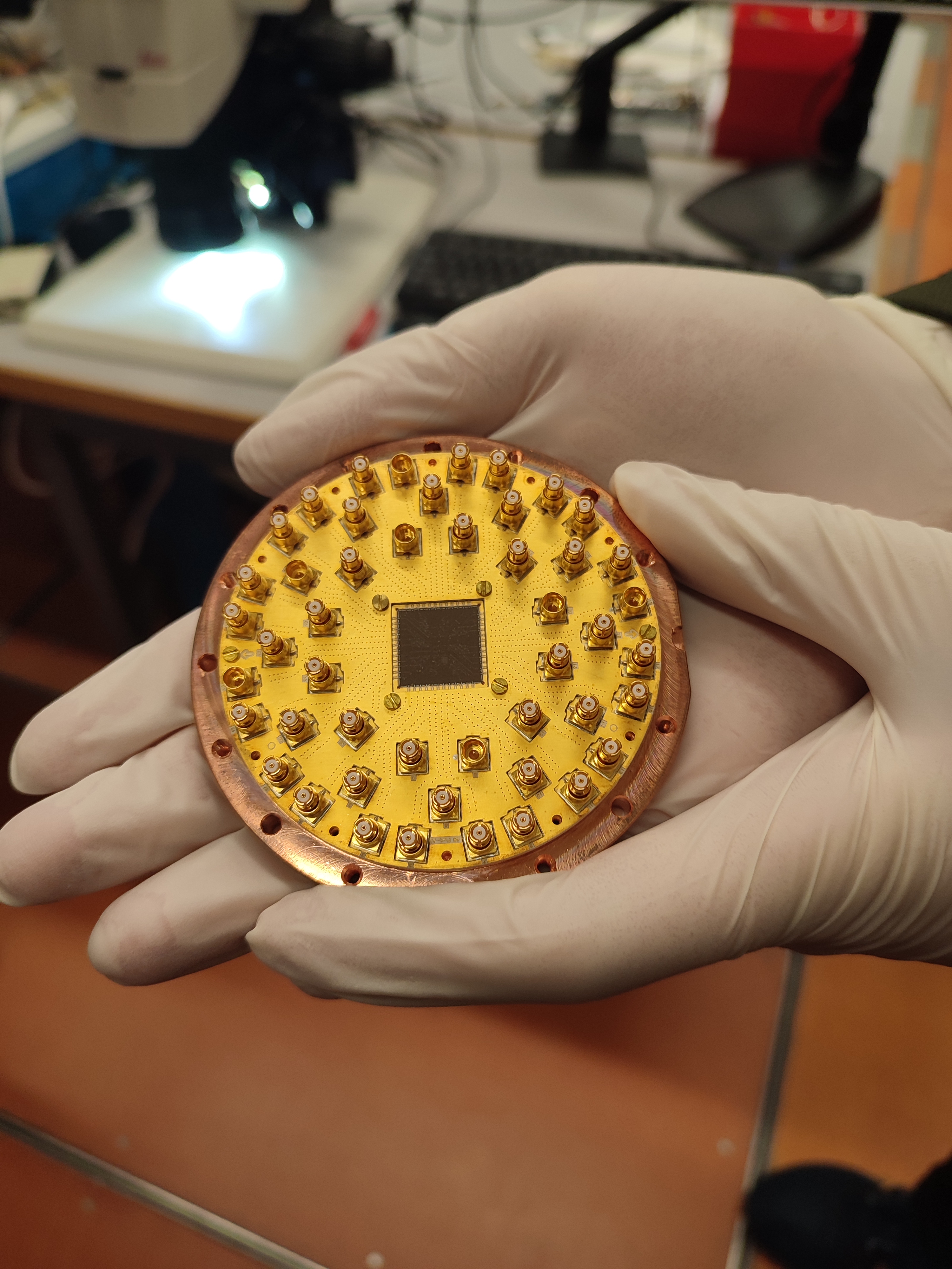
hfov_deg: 56.8
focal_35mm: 24
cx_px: 476
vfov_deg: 71.6
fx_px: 880
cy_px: 634
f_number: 1.89
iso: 178
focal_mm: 5.89
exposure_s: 1/33
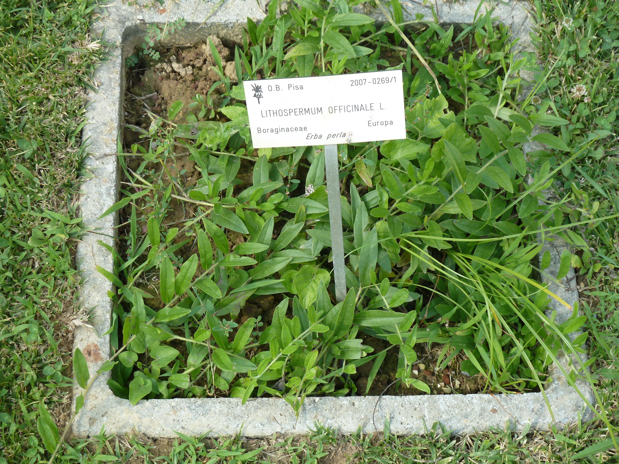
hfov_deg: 30.7
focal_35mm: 63
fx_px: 1127
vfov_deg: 23.3
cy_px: 232
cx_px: 310
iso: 80
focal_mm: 10.3
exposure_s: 1/100
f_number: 4
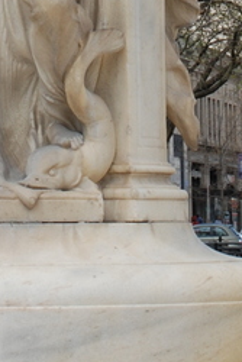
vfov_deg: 9.3
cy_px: -311
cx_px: 7
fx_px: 2104
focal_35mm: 209
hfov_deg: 6.6
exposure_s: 1/160
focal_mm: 34
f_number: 10
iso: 100
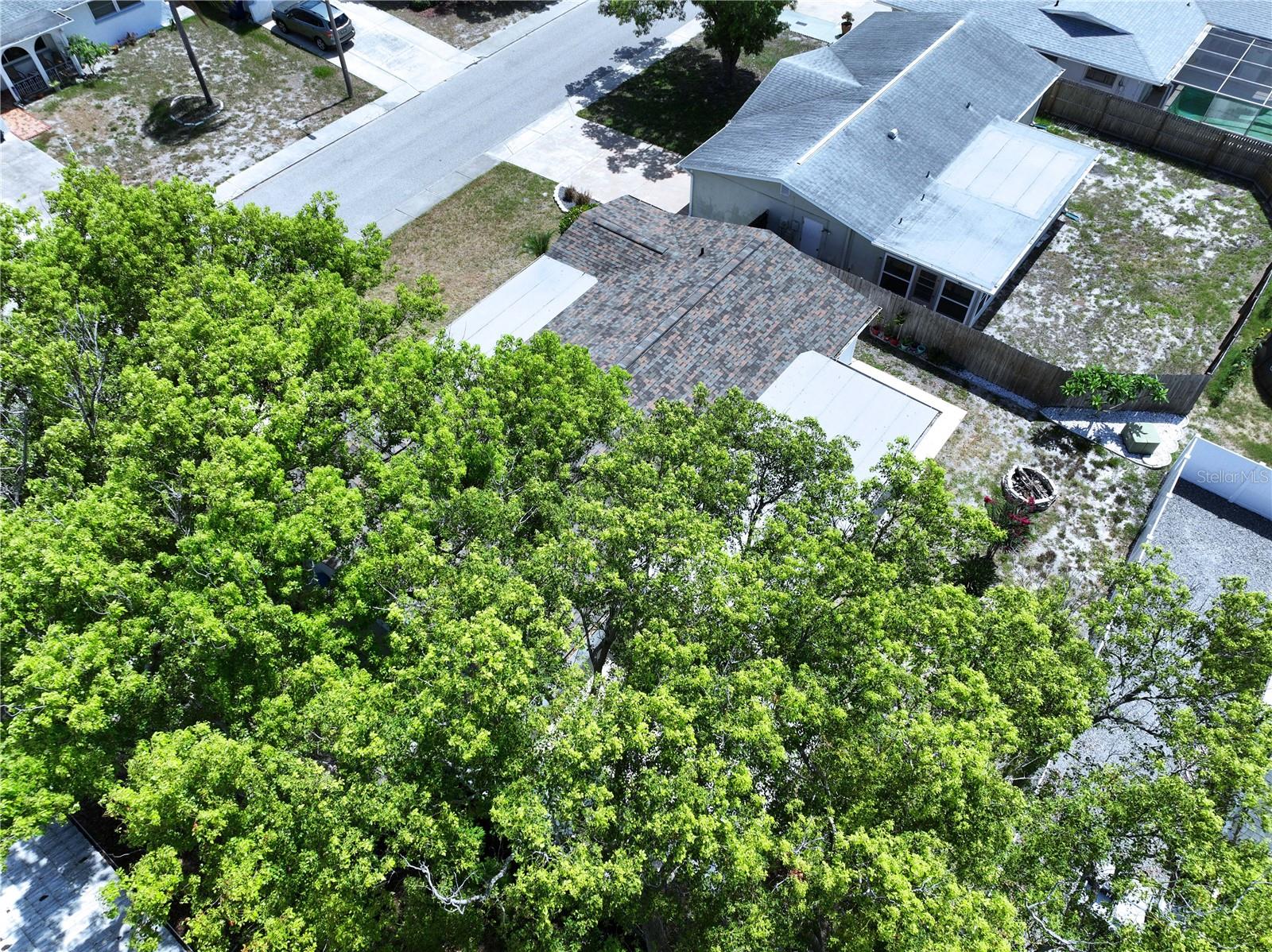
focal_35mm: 24
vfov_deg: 56.8
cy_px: 476
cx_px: 636
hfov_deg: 71.6
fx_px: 881
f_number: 3.2
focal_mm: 12.29
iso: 100
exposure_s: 1/400
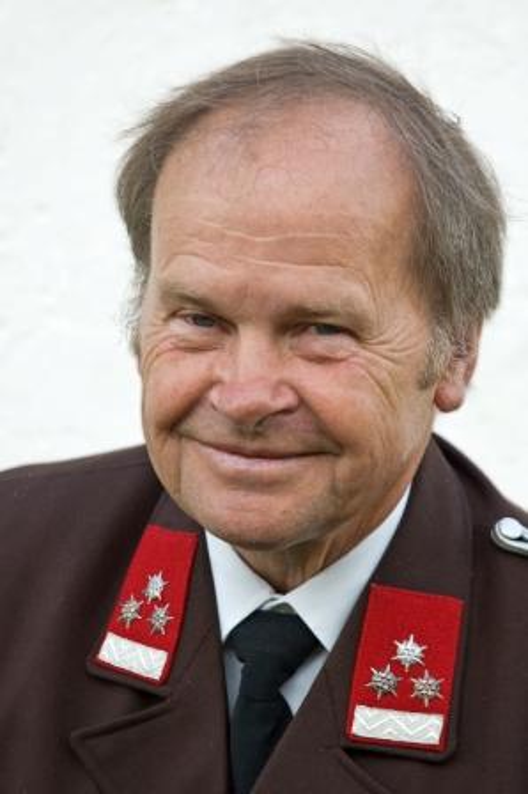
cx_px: 264
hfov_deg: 14.7
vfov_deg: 21.9
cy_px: 397
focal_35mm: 93
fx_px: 2049
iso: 200
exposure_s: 1/80
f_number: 4.5
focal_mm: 62
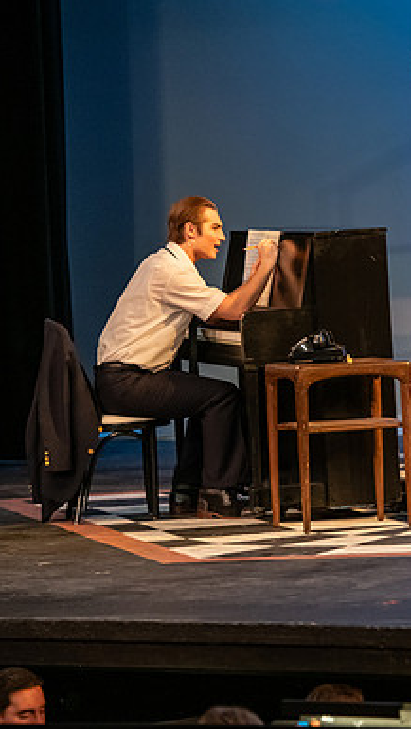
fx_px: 4275
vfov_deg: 9.7
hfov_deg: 5.5
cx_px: 411
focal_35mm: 221
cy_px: 364
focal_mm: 140
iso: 2500
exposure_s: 1/200
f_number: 3.5
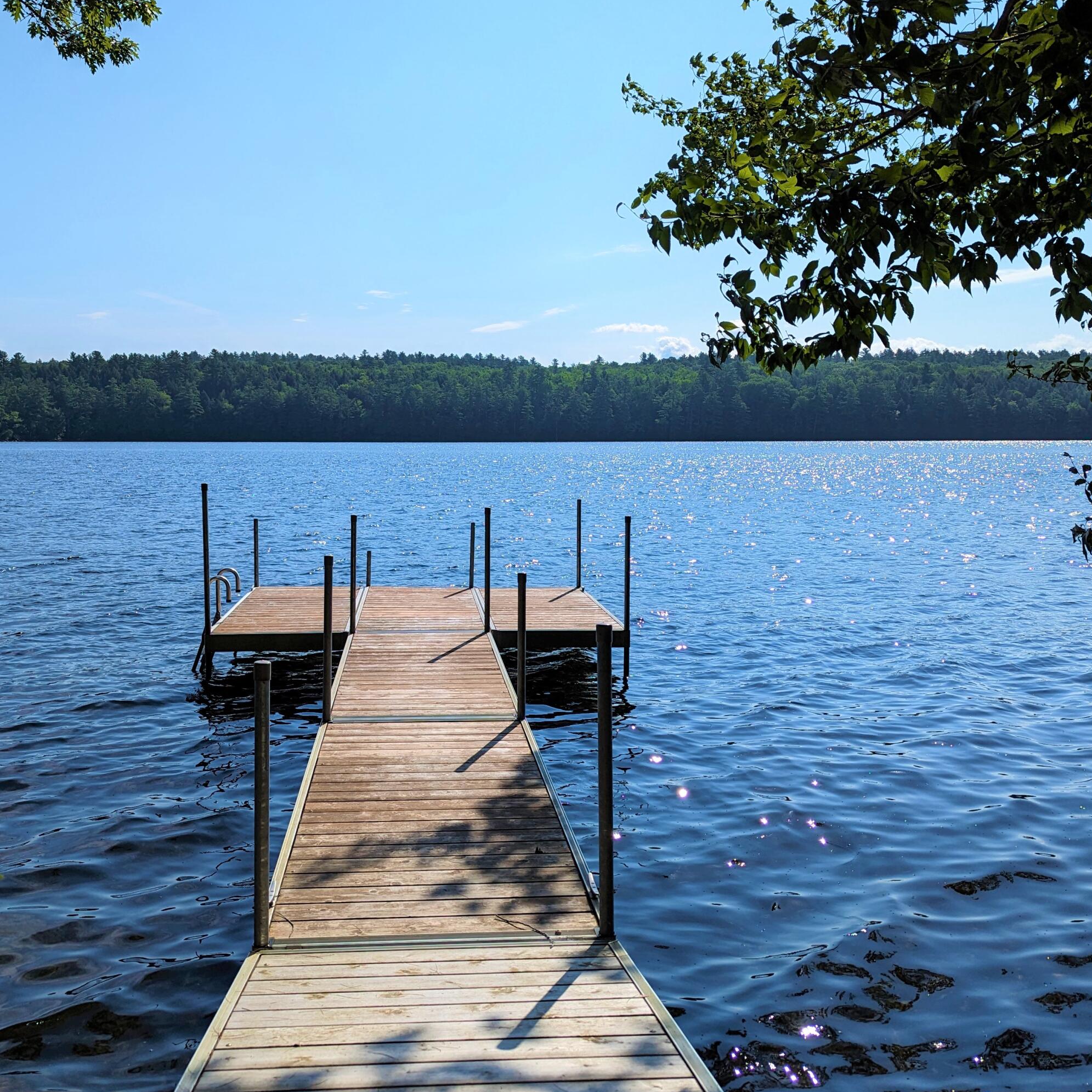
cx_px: 480
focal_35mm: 32
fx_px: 1142
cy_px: 512
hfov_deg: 51.0
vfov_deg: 51.1
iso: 45
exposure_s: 1/4525
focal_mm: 6.81
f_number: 1.85
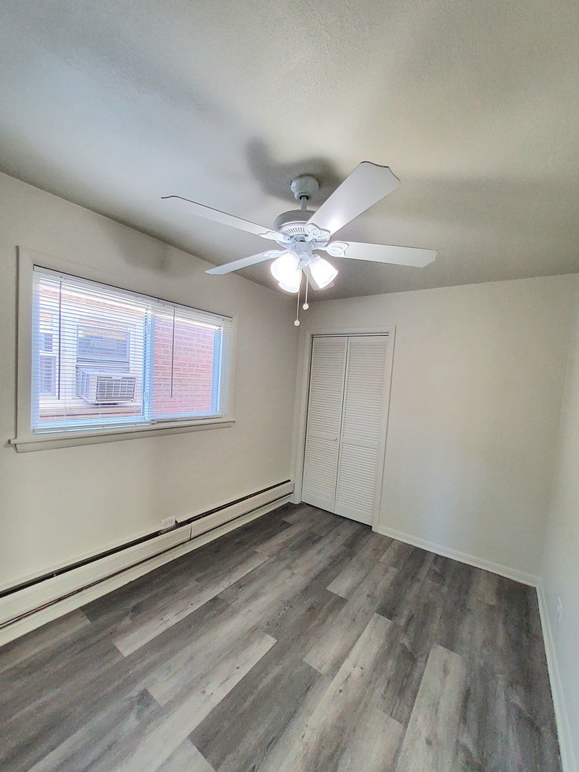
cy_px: 386
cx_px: 290
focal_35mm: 13
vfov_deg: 106.2
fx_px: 290
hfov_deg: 89.9
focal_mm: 1.13
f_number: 2.2
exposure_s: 1/60.2
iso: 160
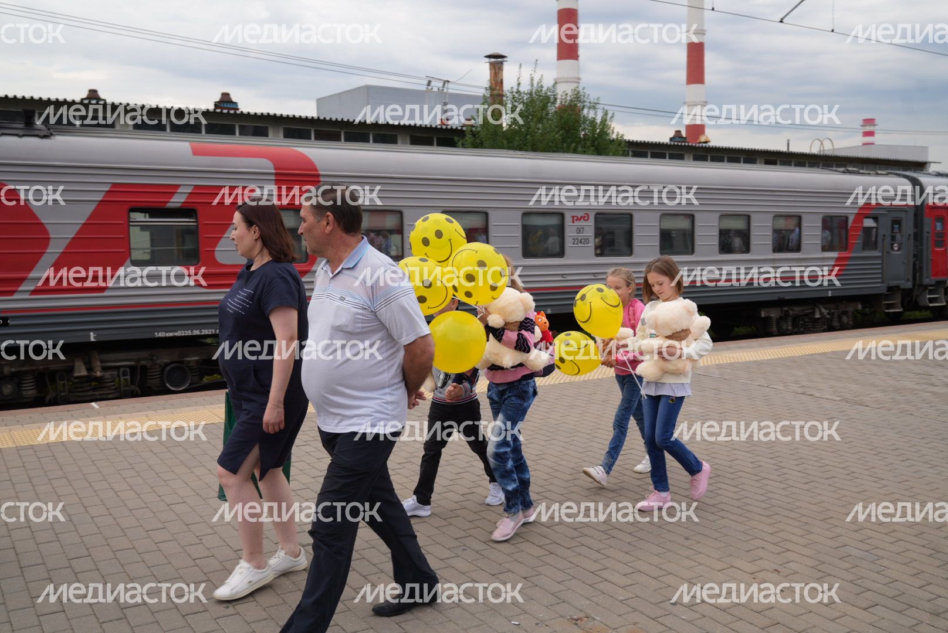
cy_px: 316
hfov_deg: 55.8
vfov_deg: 38.9
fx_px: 896
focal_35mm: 34
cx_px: 474
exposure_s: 1/200
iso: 100
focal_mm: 34
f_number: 5.6
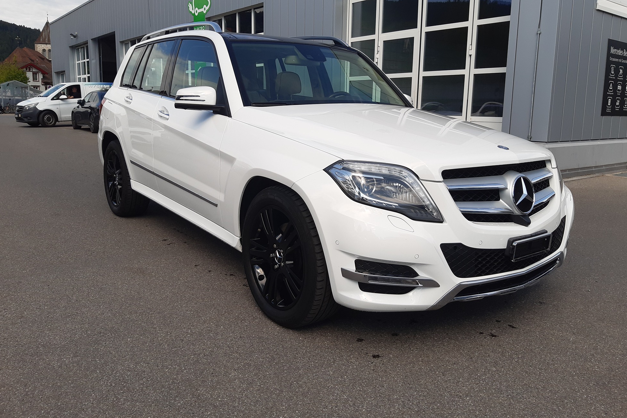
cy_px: 186
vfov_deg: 46.3
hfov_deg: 65.5
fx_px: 488
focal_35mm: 28
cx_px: 323
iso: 40
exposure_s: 1/1285
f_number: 1.7
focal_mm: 3.92
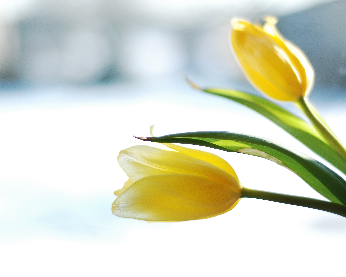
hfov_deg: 21.7
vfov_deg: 17.5
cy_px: 134
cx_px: 210
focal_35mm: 88
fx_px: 901
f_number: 1.8
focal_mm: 50
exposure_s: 1/2000
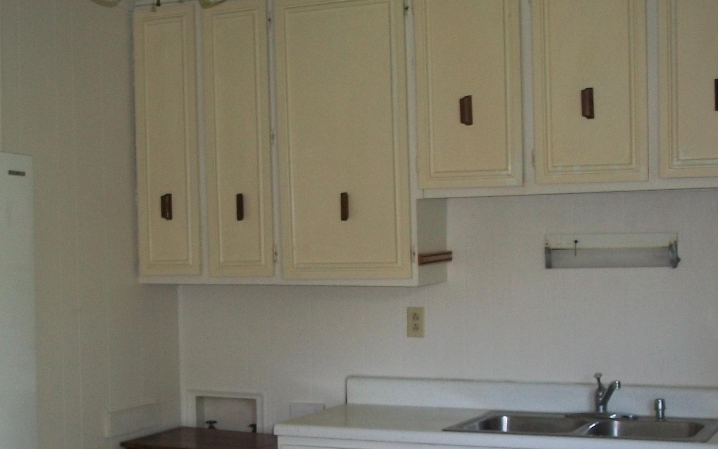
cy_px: 399
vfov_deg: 20.9
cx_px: 314
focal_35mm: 61
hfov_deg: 33.4
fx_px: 1194
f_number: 2.9
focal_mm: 5.7
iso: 80
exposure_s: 1/40
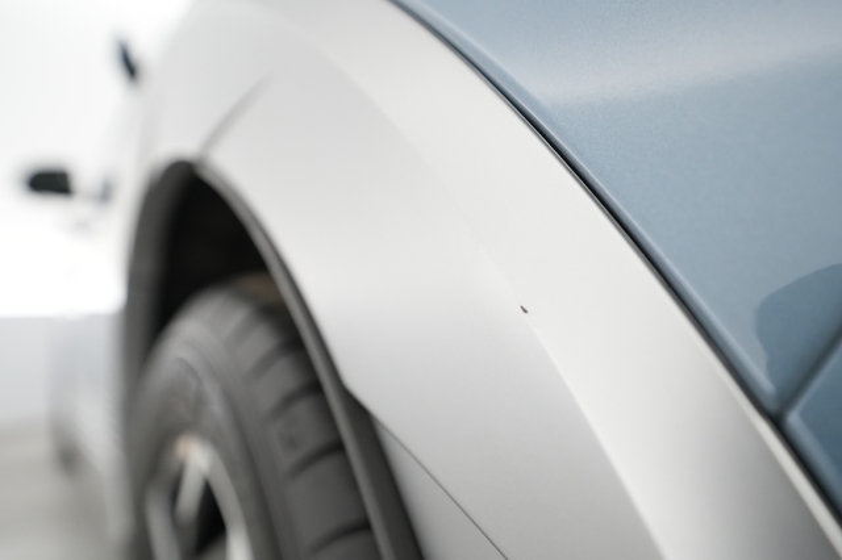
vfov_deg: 46.4
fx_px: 655
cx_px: 421
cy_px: 280
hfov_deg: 65.5
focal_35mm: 28
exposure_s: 1/80
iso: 3200
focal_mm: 28
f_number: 4.5
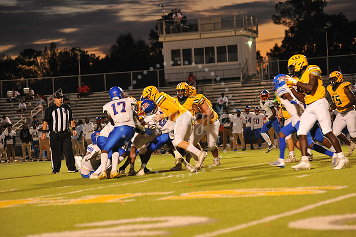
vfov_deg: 10.1
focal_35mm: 135
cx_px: 178
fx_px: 1334
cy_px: 118
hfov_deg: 15.2
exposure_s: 1/250
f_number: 4
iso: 2000
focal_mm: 135
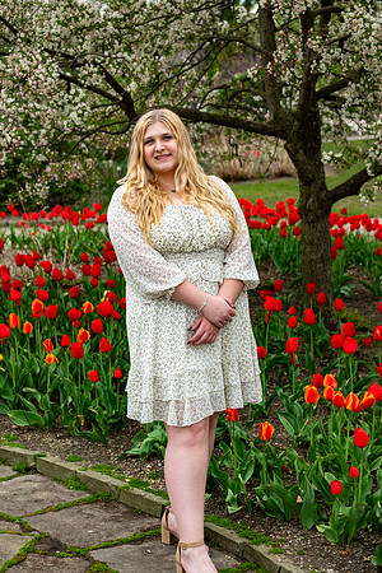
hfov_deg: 18.2
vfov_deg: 27.0
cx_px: 191
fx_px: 1194
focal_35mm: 75
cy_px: 286
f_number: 4
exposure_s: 1/400
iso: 250
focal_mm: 50
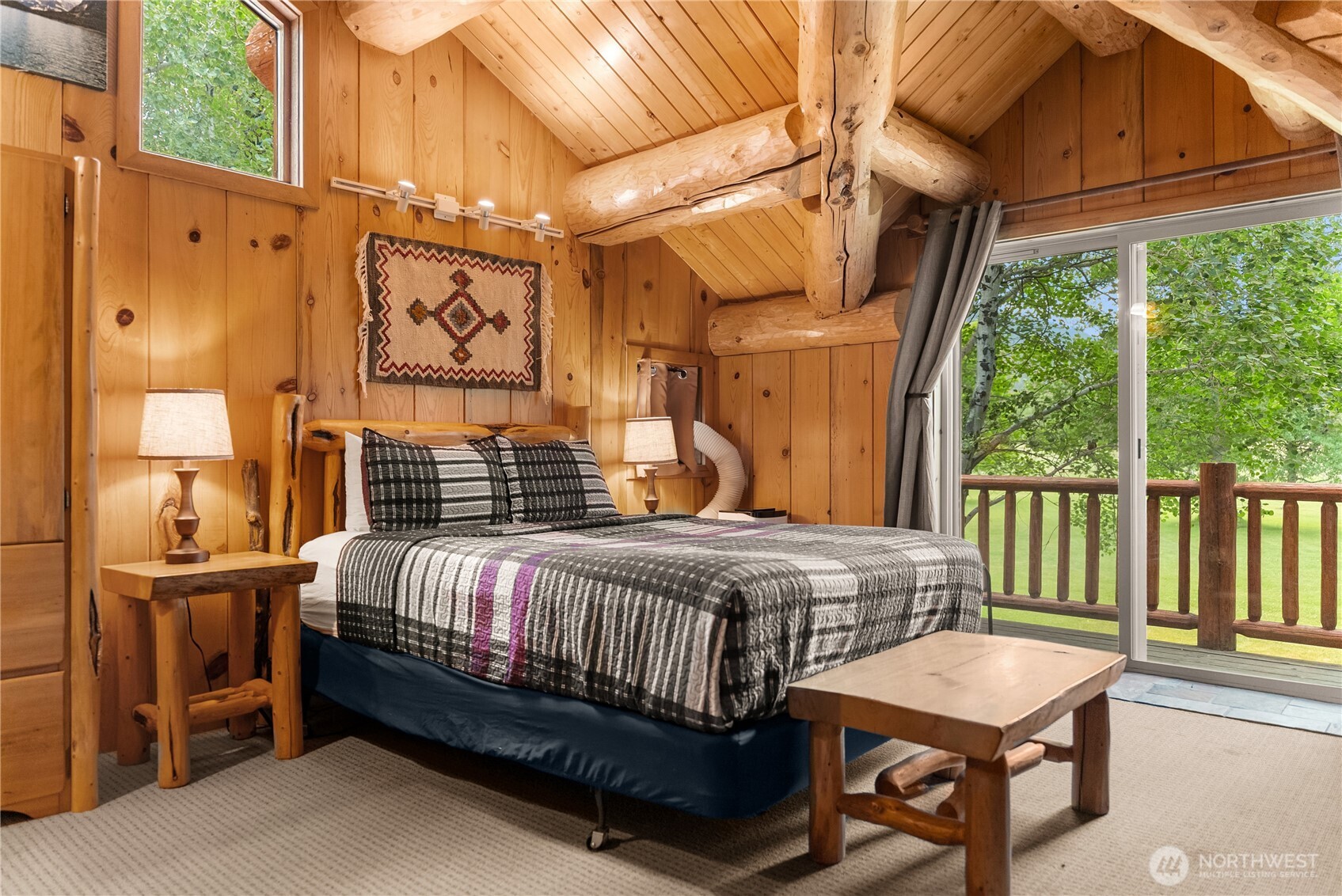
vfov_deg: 53.2
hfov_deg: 73.7
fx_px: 895
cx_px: 671
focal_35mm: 24
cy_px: 448
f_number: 2.8
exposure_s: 1/15
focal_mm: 24
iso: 400
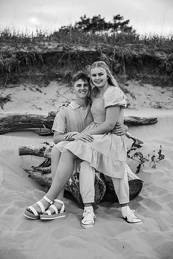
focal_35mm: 57
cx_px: 86
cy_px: 130
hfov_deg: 23.8
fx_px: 411
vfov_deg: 35.1
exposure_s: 1/1000
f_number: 2.8
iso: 320
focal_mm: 57
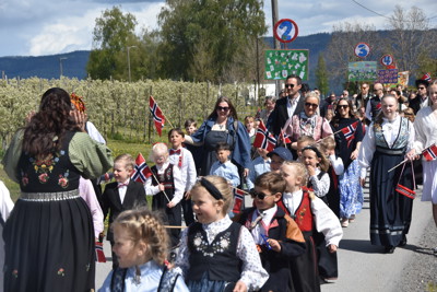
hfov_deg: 21.9
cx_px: 218
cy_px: 146
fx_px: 1129
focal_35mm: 93
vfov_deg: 14.7
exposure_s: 1/1000
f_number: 8
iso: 800
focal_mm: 62
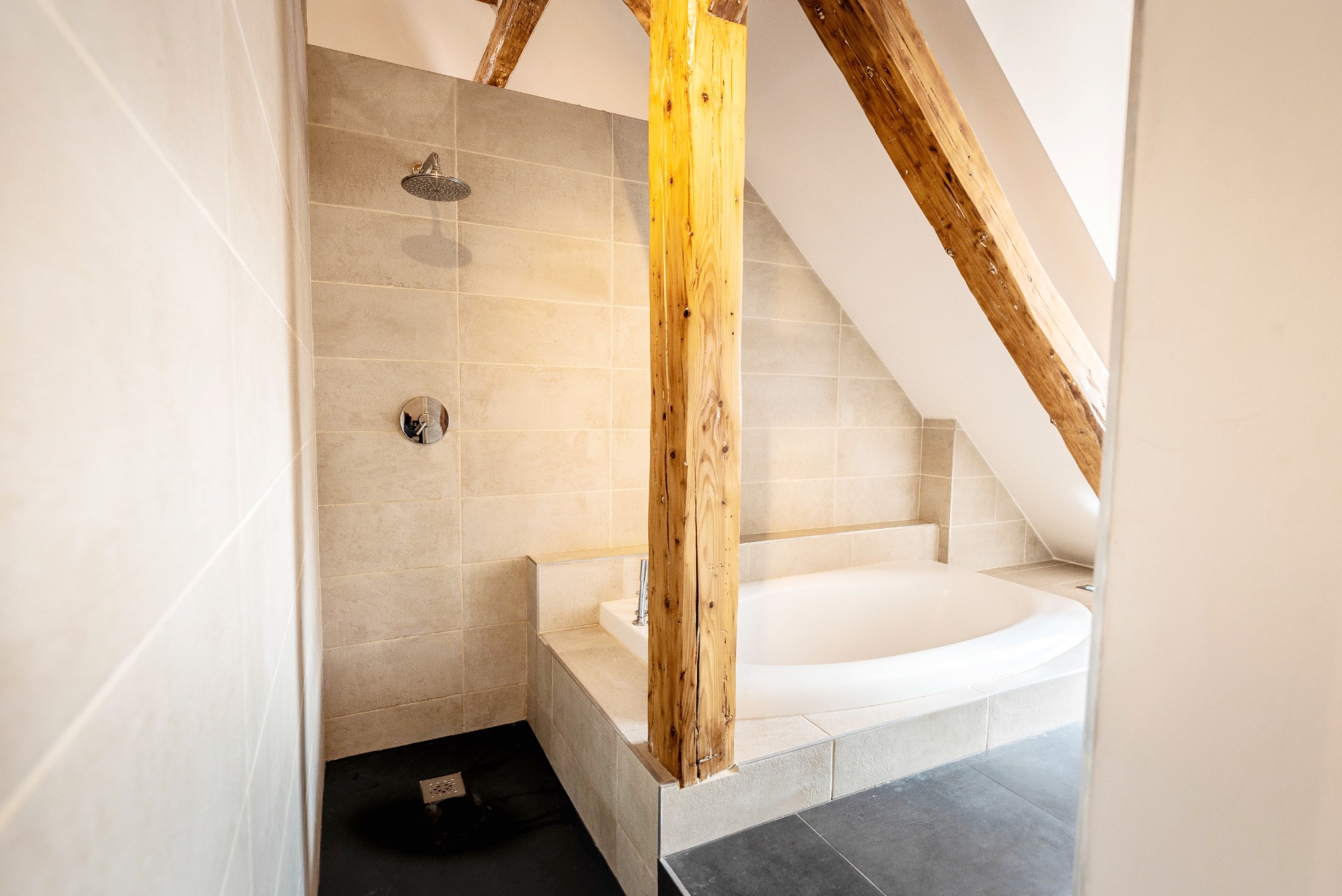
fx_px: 634
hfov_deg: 93.3
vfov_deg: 70.5
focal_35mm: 17
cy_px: 448
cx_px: 671
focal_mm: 17
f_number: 5.6
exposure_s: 1/15
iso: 100
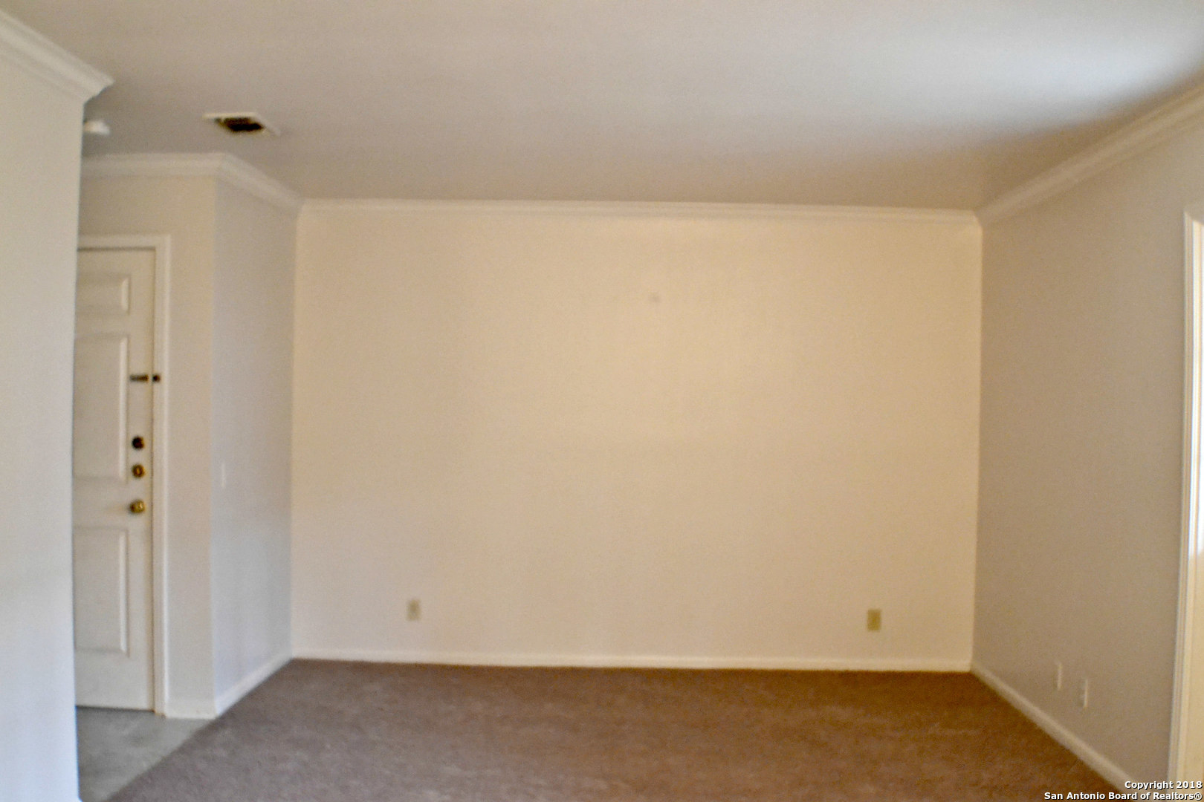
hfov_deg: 43.6
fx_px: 1505
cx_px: 602
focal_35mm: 45
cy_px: 401
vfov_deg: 29.9
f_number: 4.2
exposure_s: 1/20
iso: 3200
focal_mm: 30
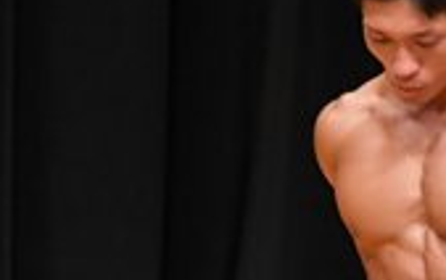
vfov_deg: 1.0
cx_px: 519
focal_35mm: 1333
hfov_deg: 1.6
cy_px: 518
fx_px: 16219
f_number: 5.6
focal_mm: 190
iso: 4000
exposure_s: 1/400
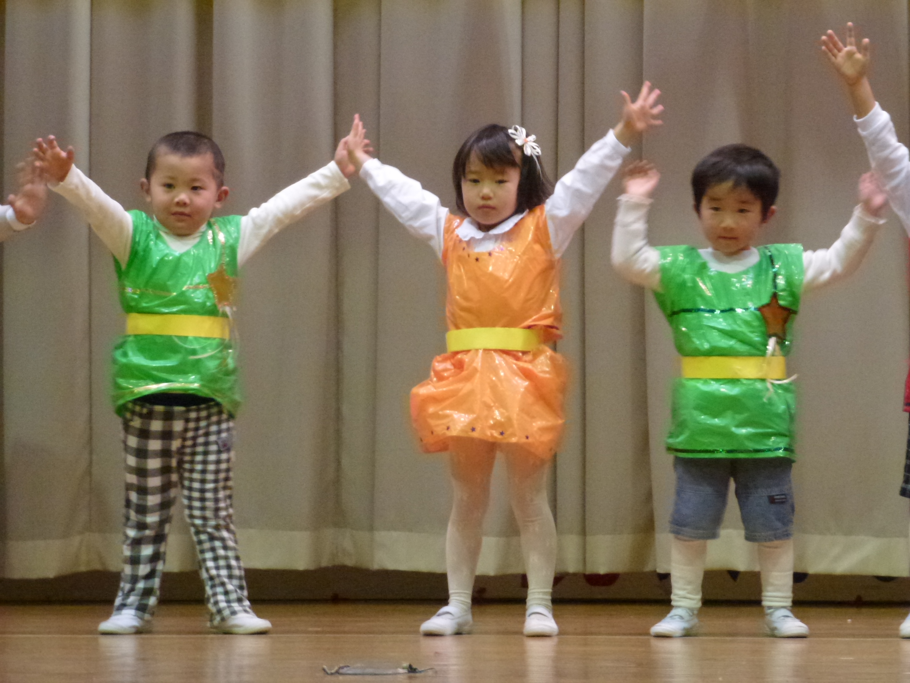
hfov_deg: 12.7
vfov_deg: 9.6
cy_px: 342
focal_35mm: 155
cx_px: 455
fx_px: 4075
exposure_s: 1/20
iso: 800
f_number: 5.3
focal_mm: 27.7
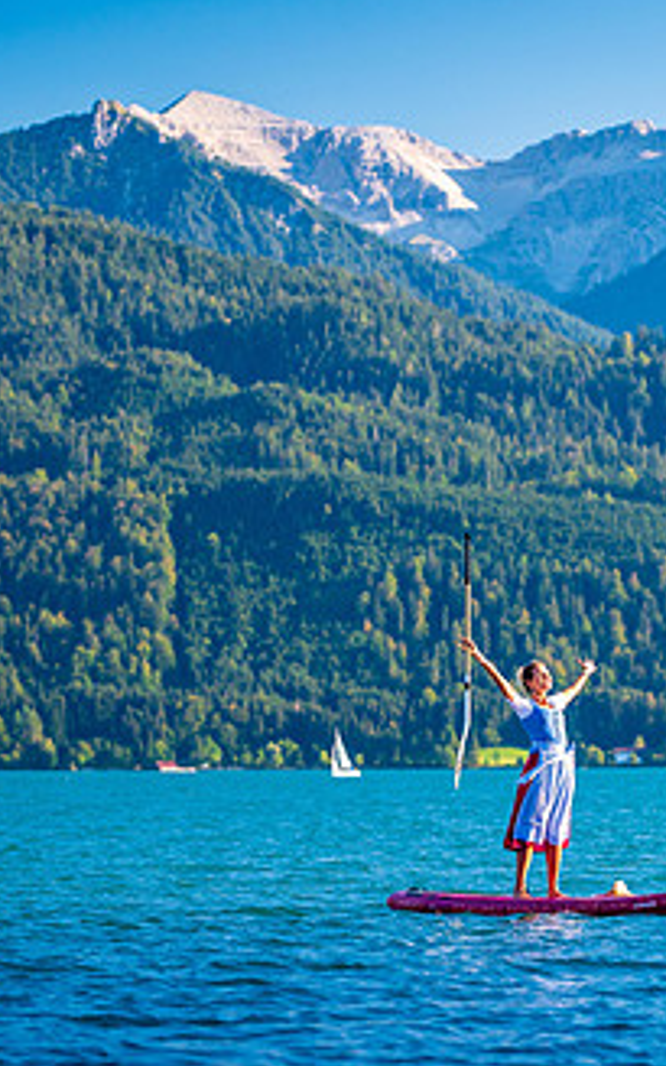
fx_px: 6534
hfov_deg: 5.8
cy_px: 478
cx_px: 608
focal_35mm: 225
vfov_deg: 9.3
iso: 125
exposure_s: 1/320
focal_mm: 125
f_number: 4.5
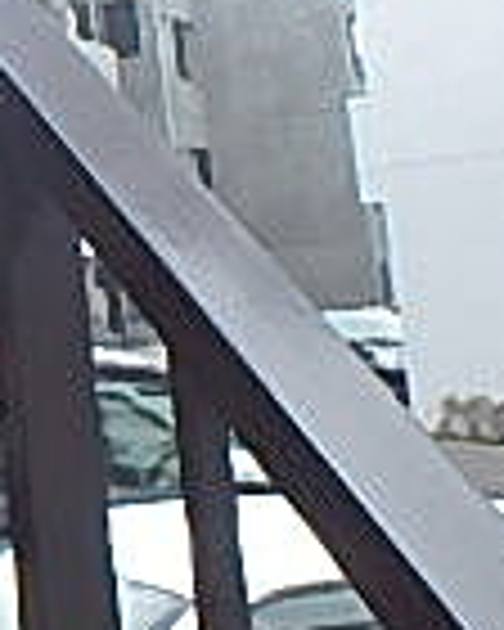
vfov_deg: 19.5
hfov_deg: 11.7
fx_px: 1753
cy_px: -68
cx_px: -868
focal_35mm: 94
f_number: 3.5
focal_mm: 3.7
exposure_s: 1/60
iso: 160
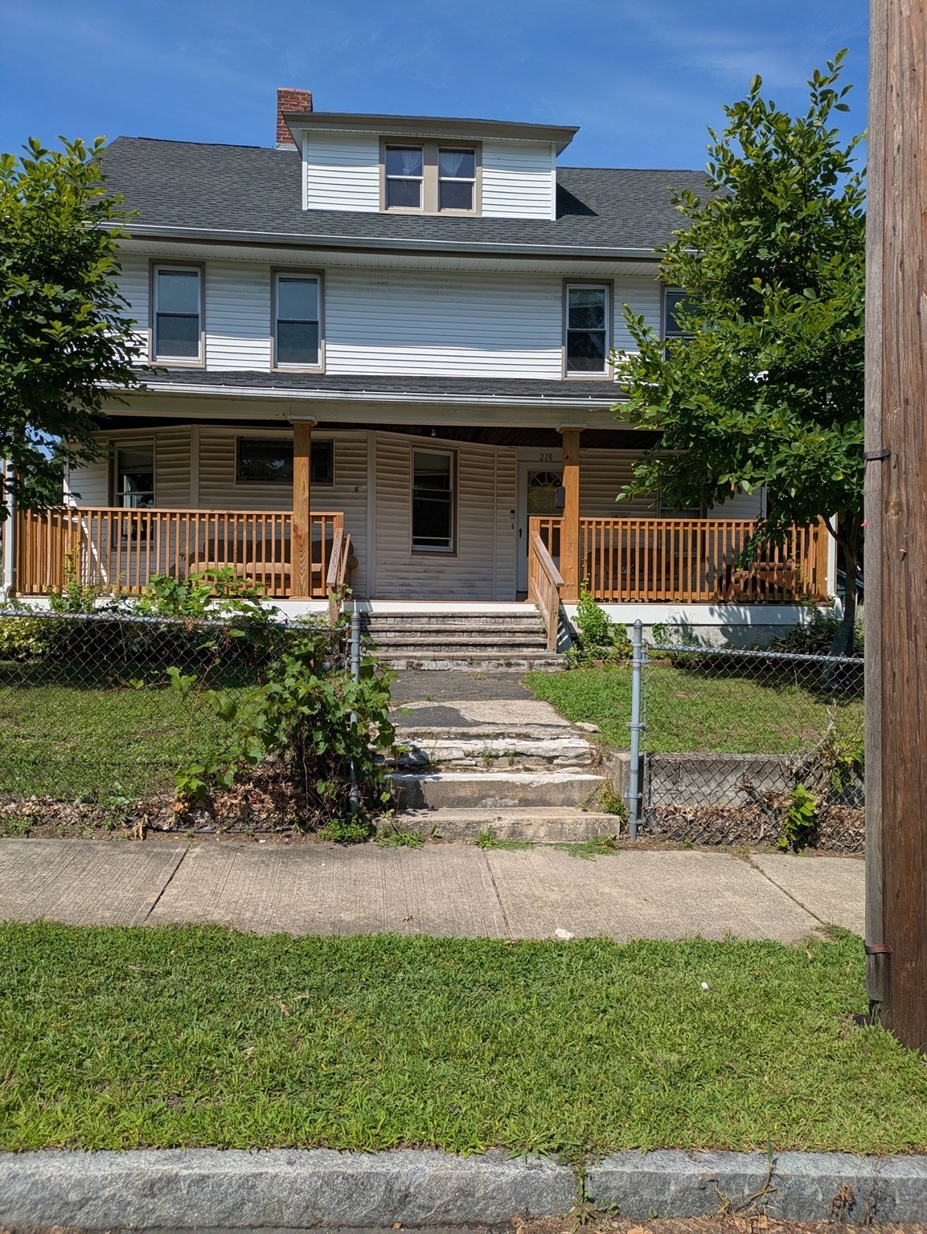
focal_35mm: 25
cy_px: 617
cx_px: 464
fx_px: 892
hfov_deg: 54.9
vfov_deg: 69.4
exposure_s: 1/3086
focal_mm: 5.43
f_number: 1.89
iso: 40
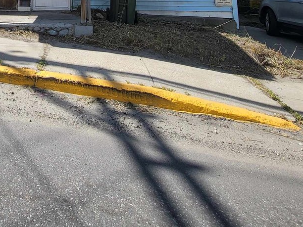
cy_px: -69
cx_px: 34
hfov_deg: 48.6
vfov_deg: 31.8
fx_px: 298
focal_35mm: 34
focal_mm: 1.74
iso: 32
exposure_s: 1/775
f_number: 2.2
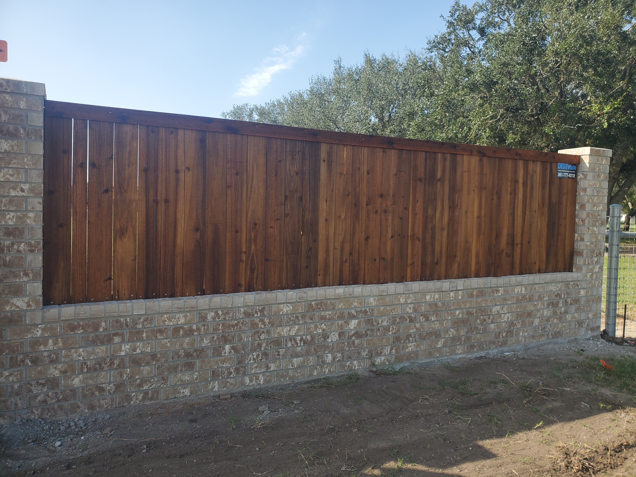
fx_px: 478
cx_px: 318
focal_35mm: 26
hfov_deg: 67.3
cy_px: 238
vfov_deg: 53.1
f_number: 2.4
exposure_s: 1/802
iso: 50
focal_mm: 4.3
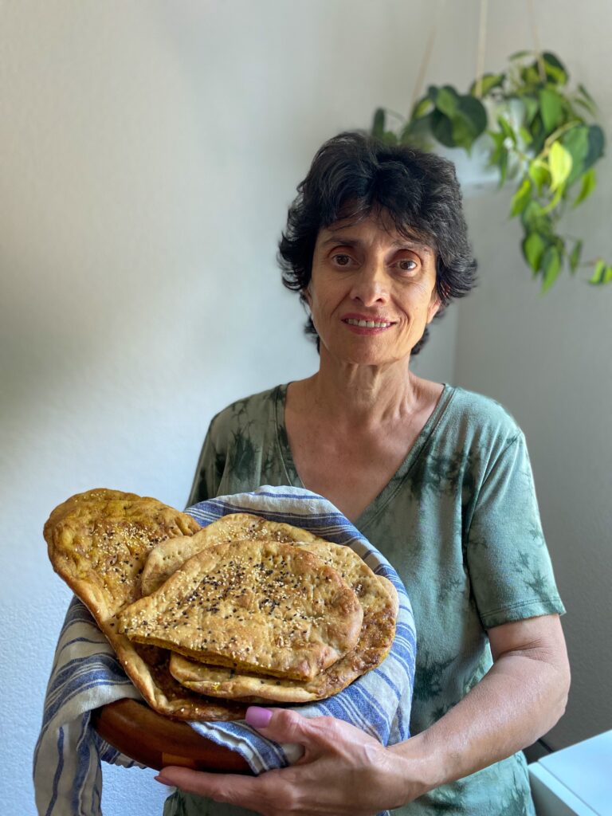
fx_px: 613
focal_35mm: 26
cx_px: 306
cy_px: 408
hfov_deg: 53.1
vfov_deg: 67.3
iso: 200
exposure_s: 1/60
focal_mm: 4.25
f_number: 1.8
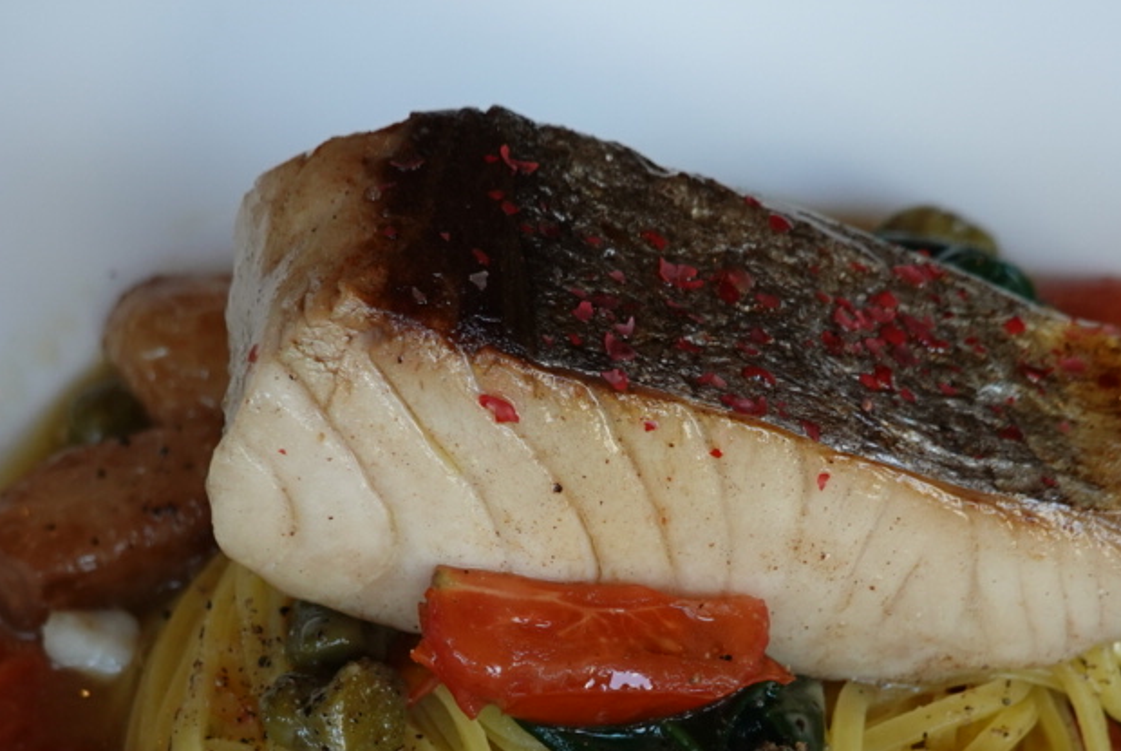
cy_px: 758
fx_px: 3086
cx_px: 620
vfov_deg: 13.7
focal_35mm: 99
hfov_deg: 20.6
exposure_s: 1/40
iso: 125
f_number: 3.5
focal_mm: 14.12
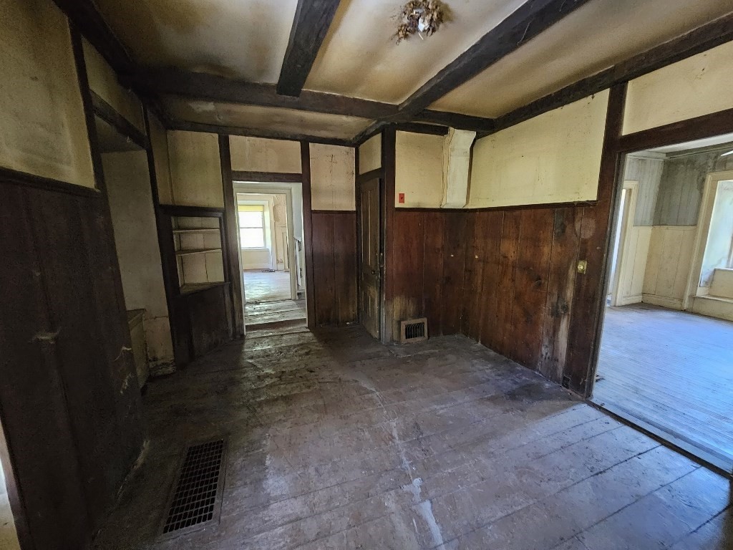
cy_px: 275
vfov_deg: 89.9
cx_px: 366
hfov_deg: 106.2
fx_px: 275
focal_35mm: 13
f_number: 2.2
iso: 1250
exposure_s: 1/24
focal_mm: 2.2
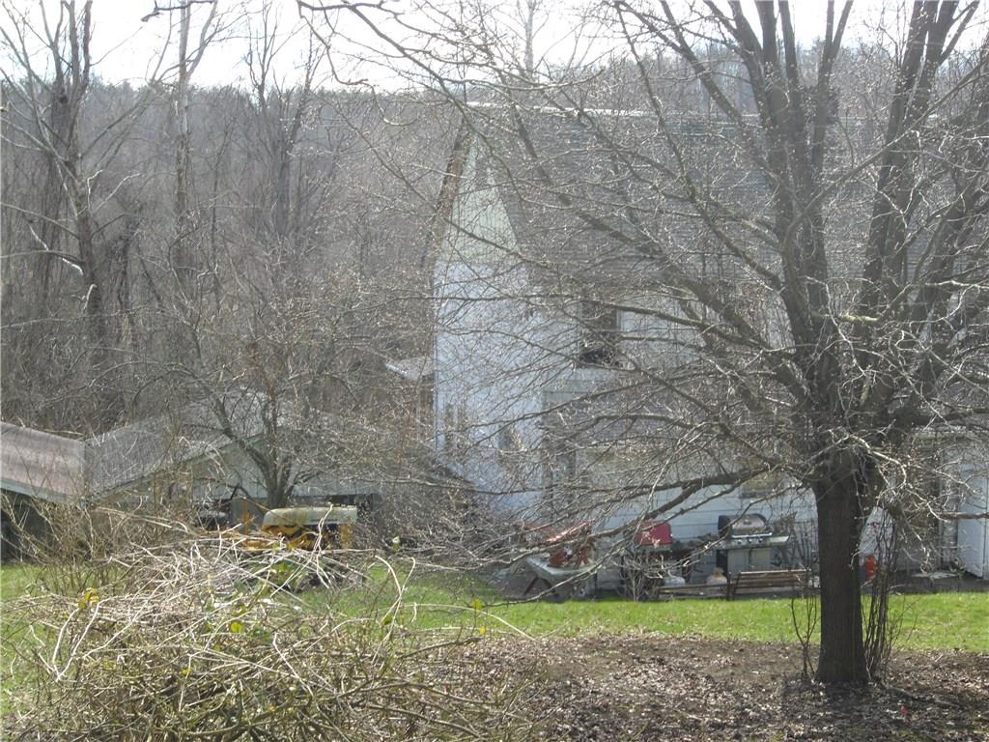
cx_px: 494
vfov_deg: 25.2
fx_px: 1657
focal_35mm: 58
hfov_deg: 33.2
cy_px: 371
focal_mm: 10.4
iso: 80
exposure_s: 1/125
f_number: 5.5
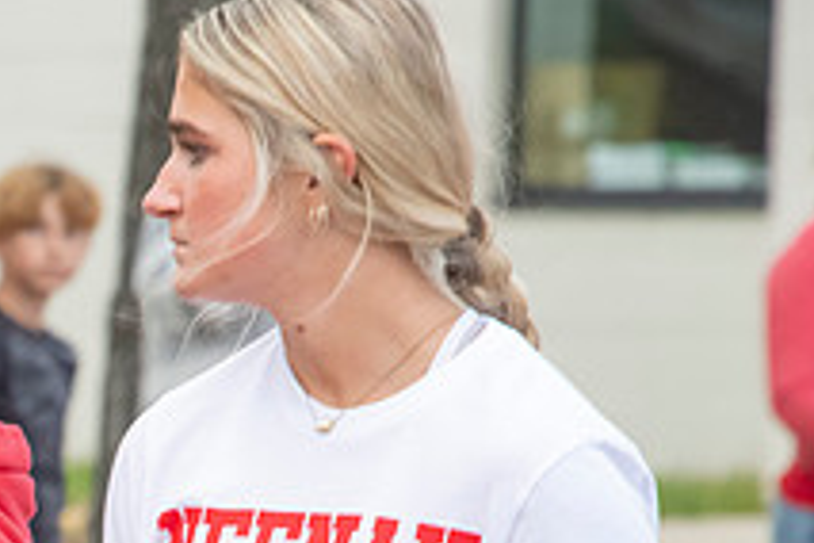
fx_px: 18449
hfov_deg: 2.5
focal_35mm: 816
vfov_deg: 1.7
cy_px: 671
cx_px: -245
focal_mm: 300
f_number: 11
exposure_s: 1/250
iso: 3200
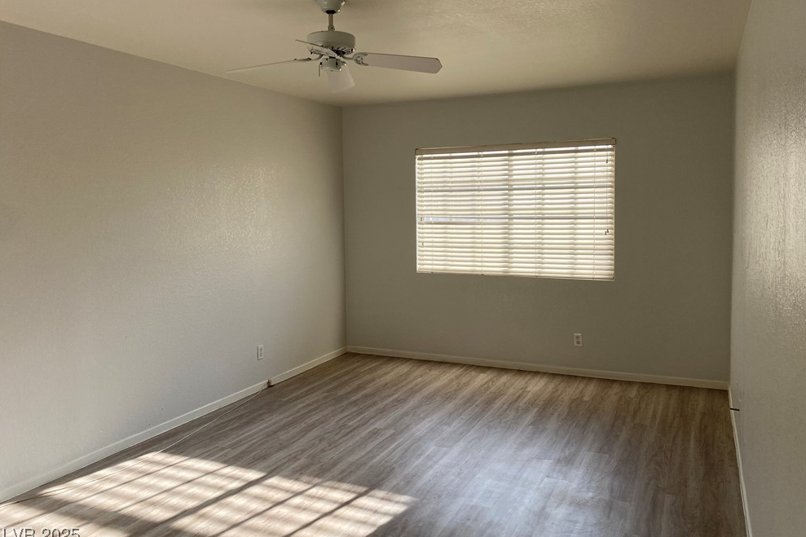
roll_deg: -0.5
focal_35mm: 28
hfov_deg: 65.5
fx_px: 627
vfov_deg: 46.3
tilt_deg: -2.3
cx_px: 414
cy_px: 240
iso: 64
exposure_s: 1/122
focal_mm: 4.25
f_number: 1.8
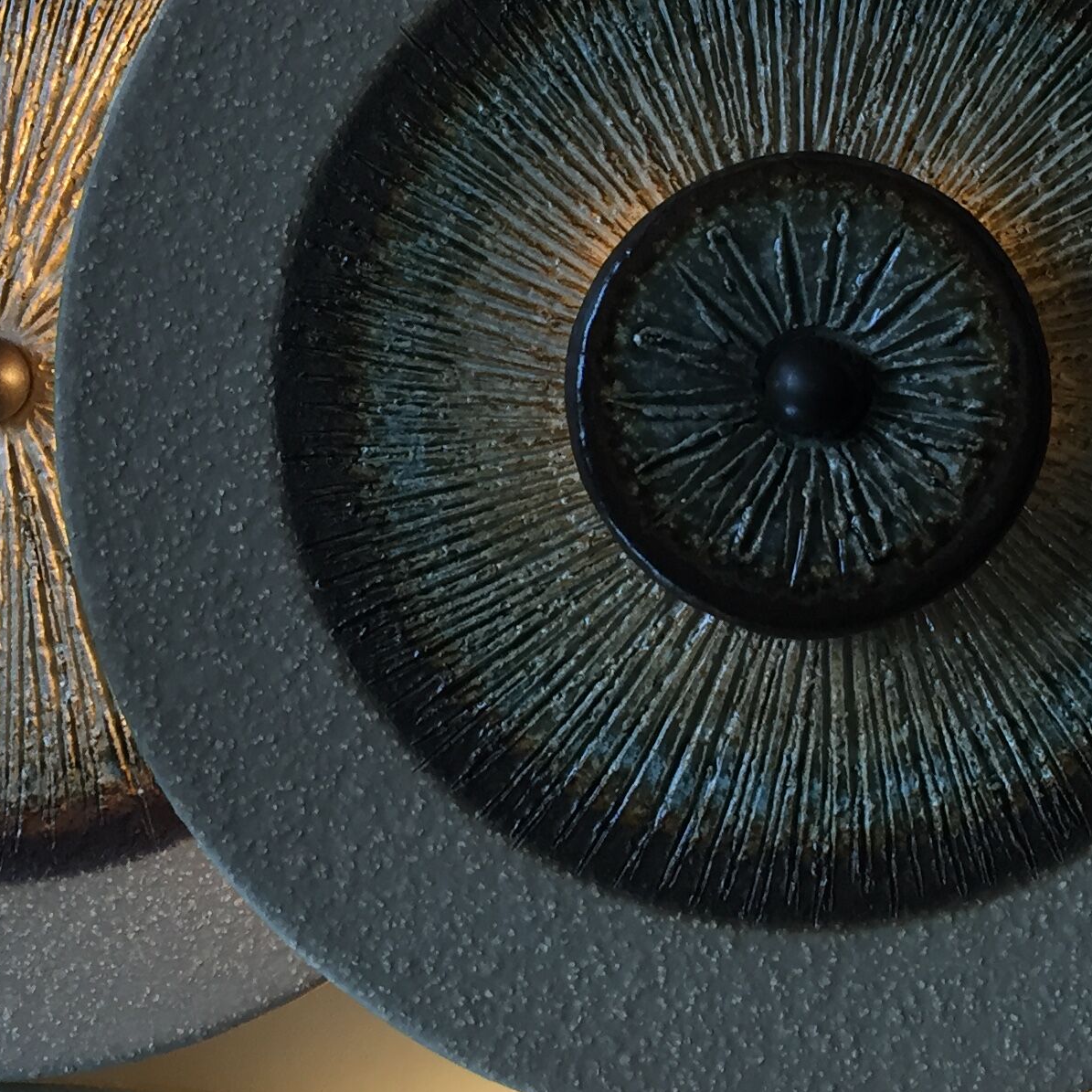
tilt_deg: -21.4
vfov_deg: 24.5
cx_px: 769
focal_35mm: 70
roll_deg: -0.6
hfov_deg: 24.5
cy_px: 357
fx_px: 2498
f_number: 2.2
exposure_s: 1/33
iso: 40
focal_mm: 4.15
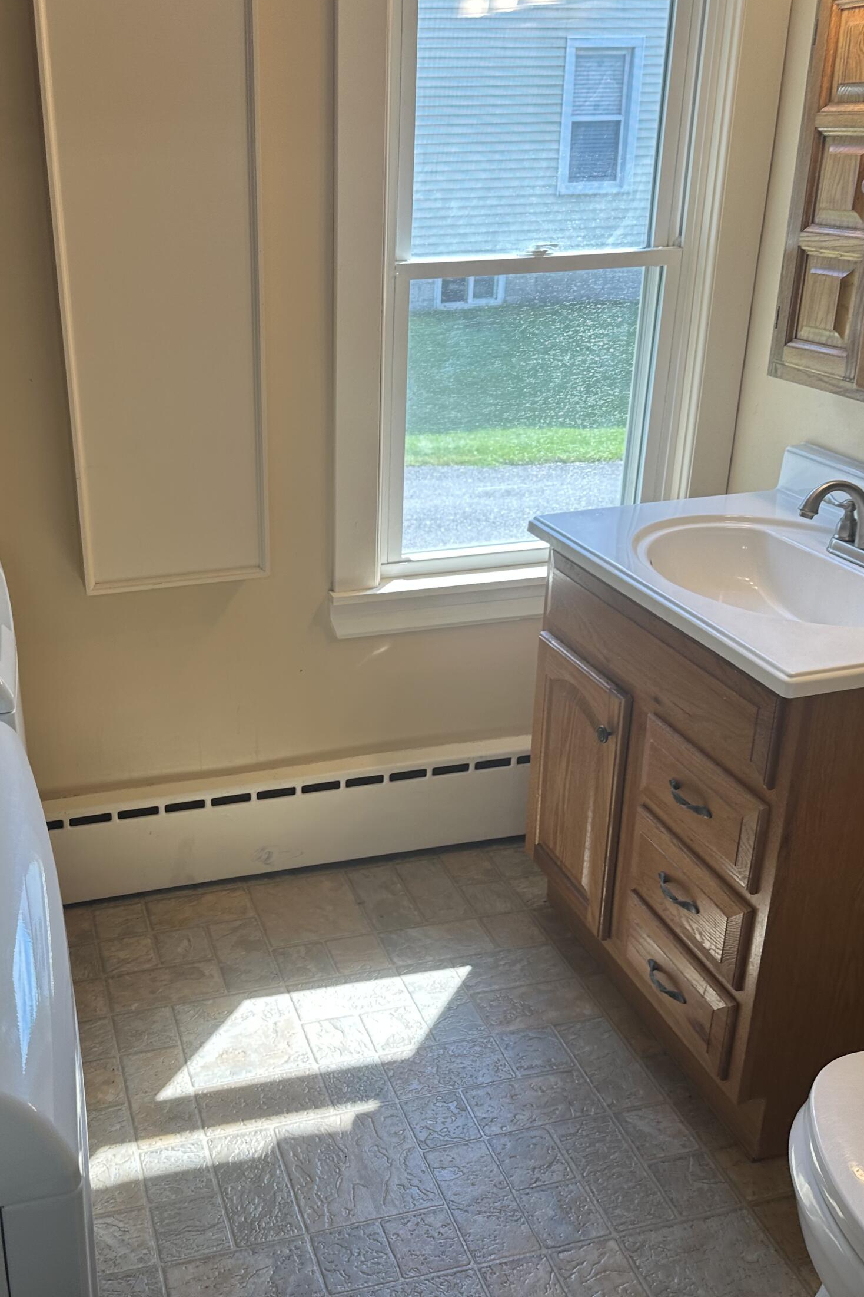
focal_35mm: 34
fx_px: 1224
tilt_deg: -21.6
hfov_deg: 38.3
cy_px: 636
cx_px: 271
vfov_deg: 55.8
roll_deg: +1.6
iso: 64
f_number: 1.78
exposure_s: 1/153
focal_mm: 6.86
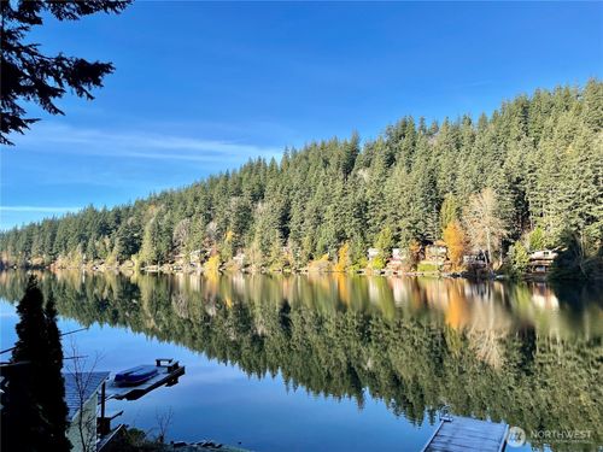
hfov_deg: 67.3
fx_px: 453
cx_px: 302
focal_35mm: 26
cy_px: 226
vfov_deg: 53.1
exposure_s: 1/1531
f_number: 1.6
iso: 32
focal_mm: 4.2
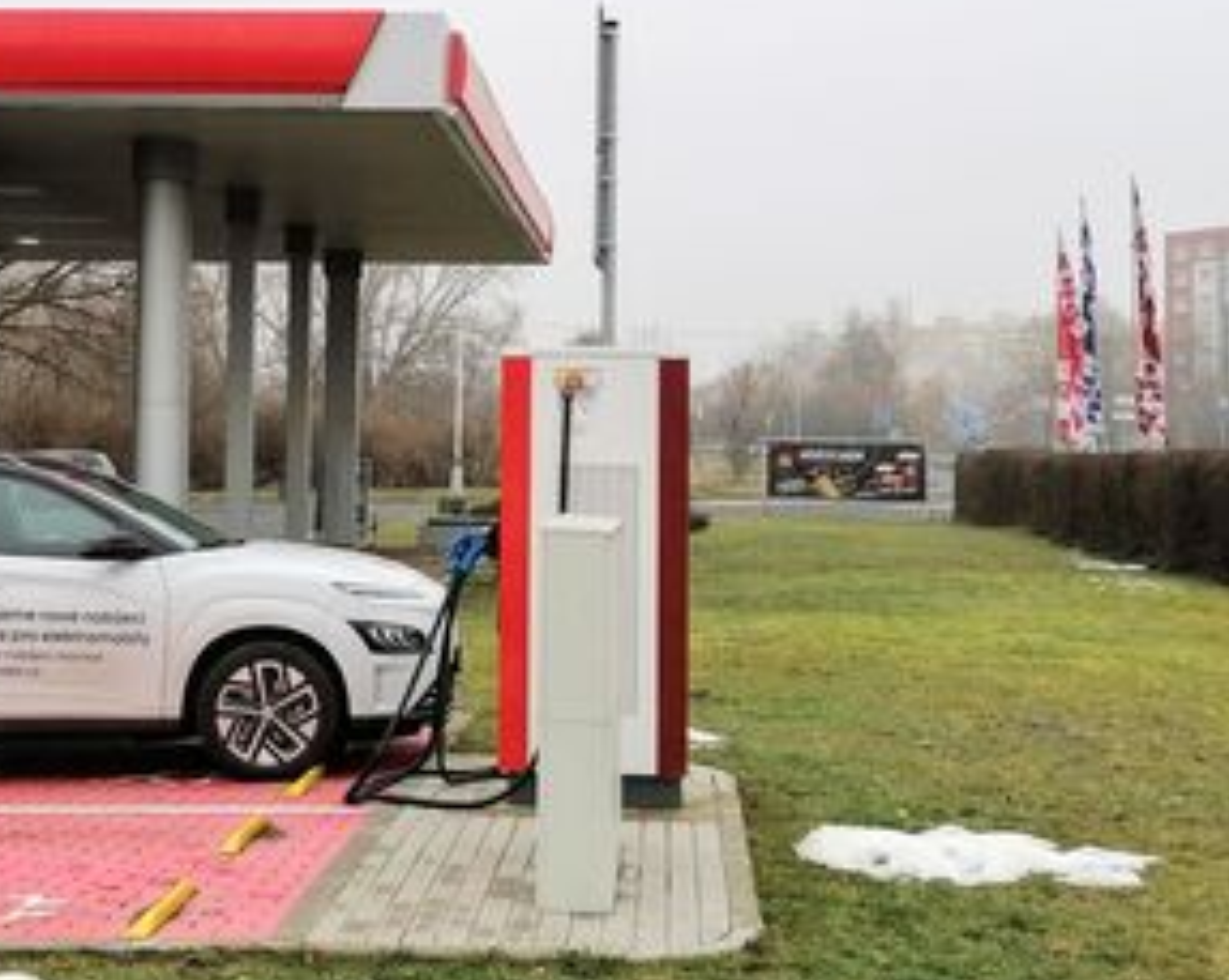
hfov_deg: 30.3
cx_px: 433
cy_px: 364
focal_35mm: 62
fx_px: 2253
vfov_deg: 24.5
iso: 50
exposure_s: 1/362
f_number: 1.8
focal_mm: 5.3
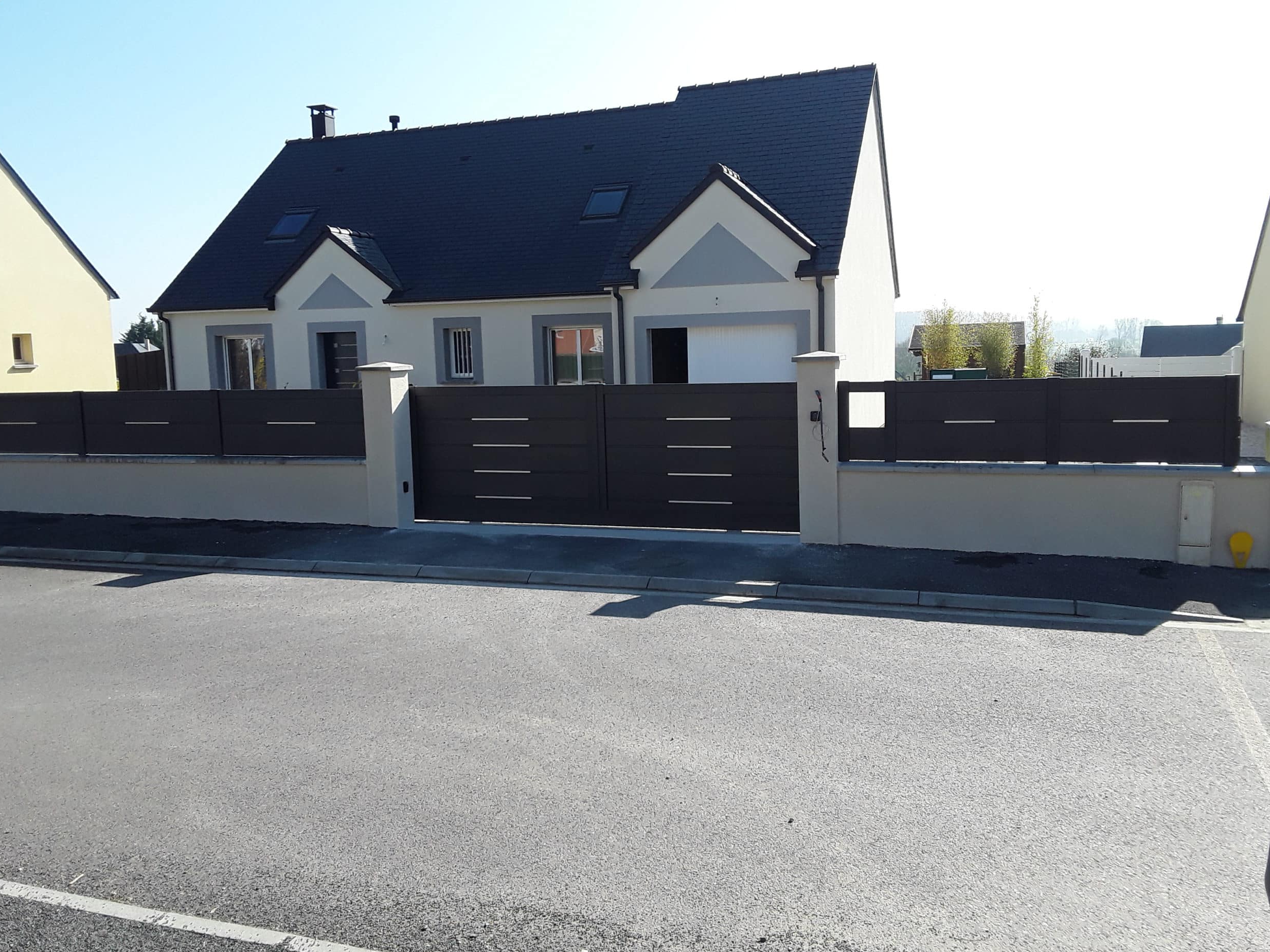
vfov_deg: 49.7
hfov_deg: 63.4
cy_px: 469
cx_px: 621
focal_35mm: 28
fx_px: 1027
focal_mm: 2.91
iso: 40
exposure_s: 1/1041
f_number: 1.9
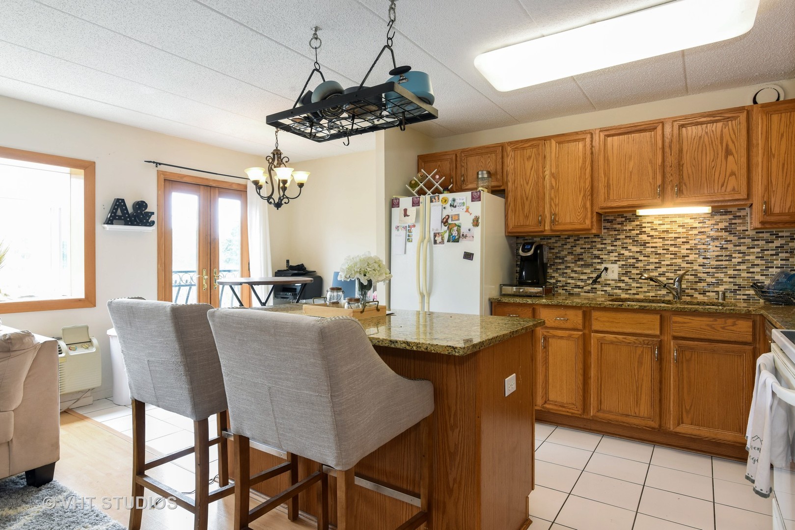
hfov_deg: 84.0
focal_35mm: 20
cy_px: 265
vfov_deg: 62.0
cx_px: 398
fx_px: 442
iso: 400
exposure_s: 1/15
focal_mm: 20
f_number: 8
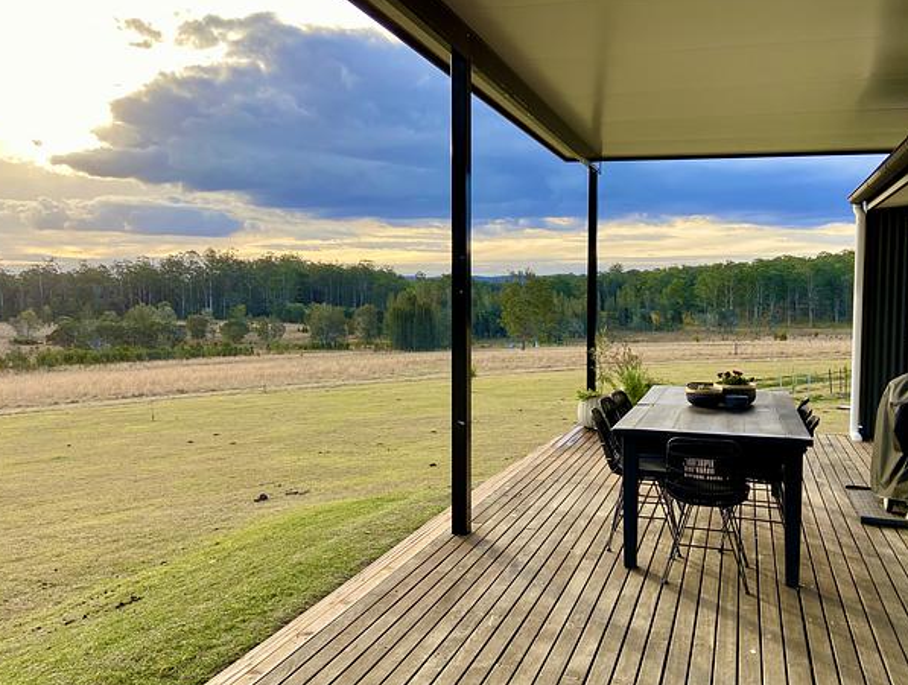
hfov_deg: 65.2
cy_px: 349
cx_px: 450
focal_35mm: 27
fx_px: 710
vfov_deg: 51.5
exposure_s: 1/353
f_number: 1.8
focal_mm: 4.25
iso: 32
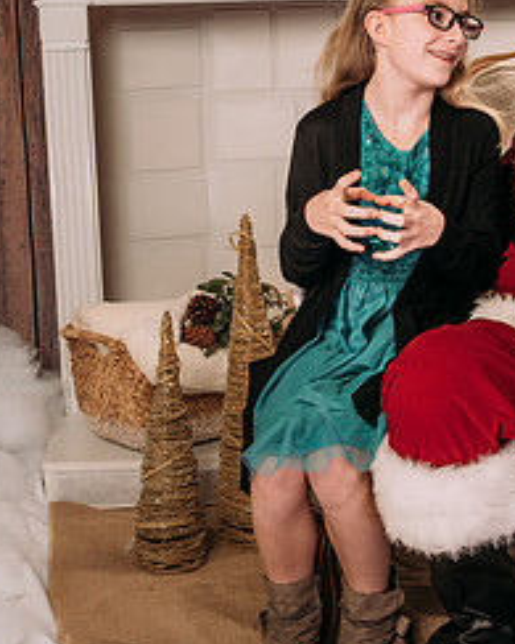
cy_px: 270
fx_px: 1659
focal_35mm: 87
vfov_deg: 22.0
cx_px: 347
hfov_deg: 17.6
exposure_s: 1/100
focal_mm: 35
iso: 100
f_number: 6.3
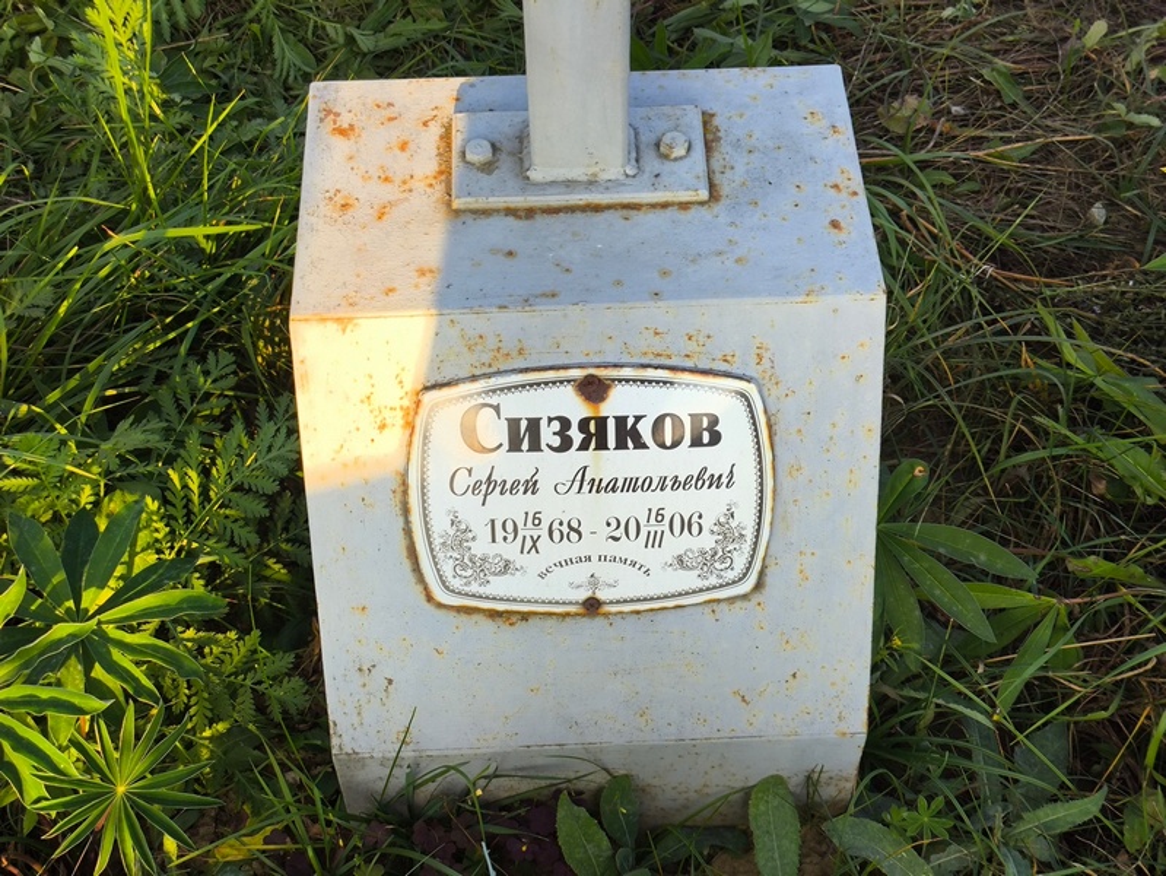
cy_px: 438
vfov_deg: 29.1
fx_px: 1685
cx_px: 583
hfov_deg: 38.2
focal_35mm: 50
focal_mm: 4.71
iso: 50
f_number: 1.7
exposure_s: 1/298
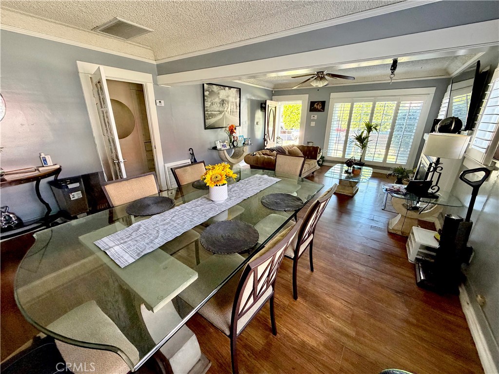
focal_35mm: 14
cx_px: 250
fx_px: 202
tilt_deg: -19.5
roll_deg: +0.0
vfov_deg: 85.7
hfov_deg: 102.1
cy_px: 187
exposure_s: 1/70
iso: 320
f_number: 2.2
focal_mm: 2.22
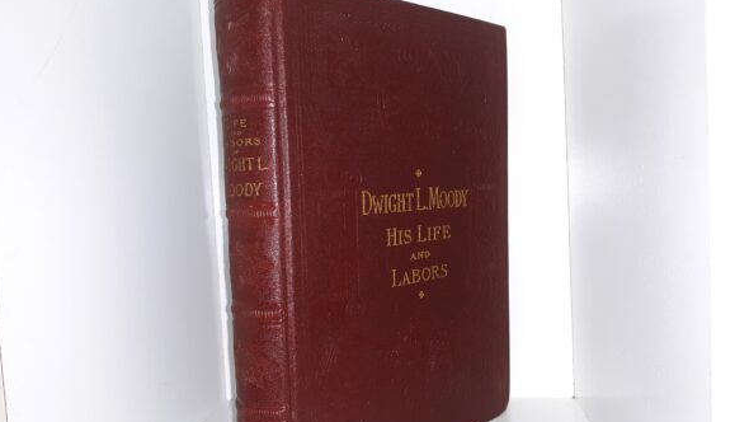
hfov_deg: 62.6
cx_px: 374
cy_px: 238
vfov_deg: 37.7
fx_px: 616
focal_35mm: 31
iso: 50
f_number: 1.7
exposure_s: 1/60
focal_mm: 3.7
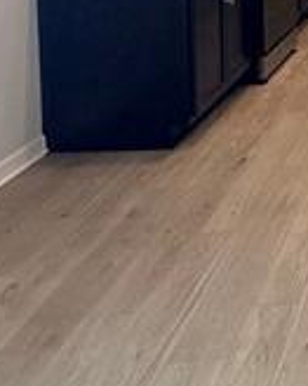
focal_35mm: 64
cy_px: -68
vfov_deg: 26.5
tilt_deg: -4.9
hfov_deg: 18.3
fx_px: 730
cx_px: 569
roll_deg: -0.8
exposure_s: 1/121
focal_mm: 2.22
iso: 250
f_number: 2.2
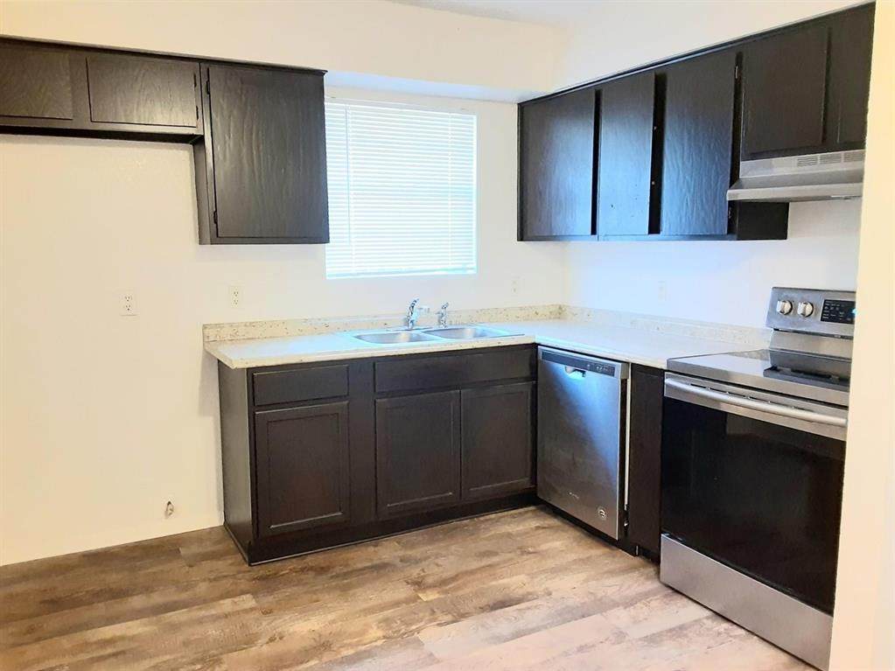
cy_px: 336
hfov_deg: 65.3
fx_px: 698
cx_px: 448
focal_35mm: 27
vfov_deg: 51.3
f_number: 1.9
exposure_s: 1/24
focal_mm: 2.91
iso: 320
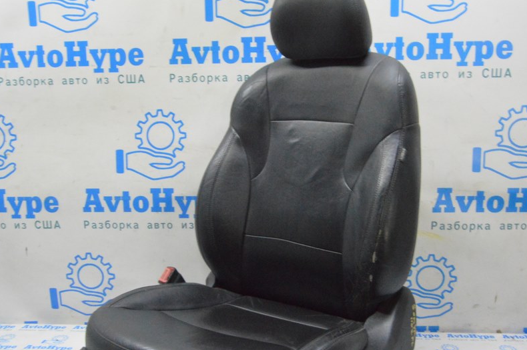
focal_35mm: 35
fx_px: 512
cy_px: 190
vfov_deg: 37.7
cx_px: 268
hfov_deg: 54.5
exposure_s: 1/15
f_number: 20
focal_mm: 18
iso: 6400
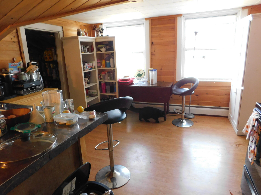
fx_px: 173
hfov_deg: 73.9
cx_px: 130
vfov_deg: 58.9
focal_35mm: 23
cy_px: 98
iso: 250
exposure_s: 1/30
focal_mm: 4
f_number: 3
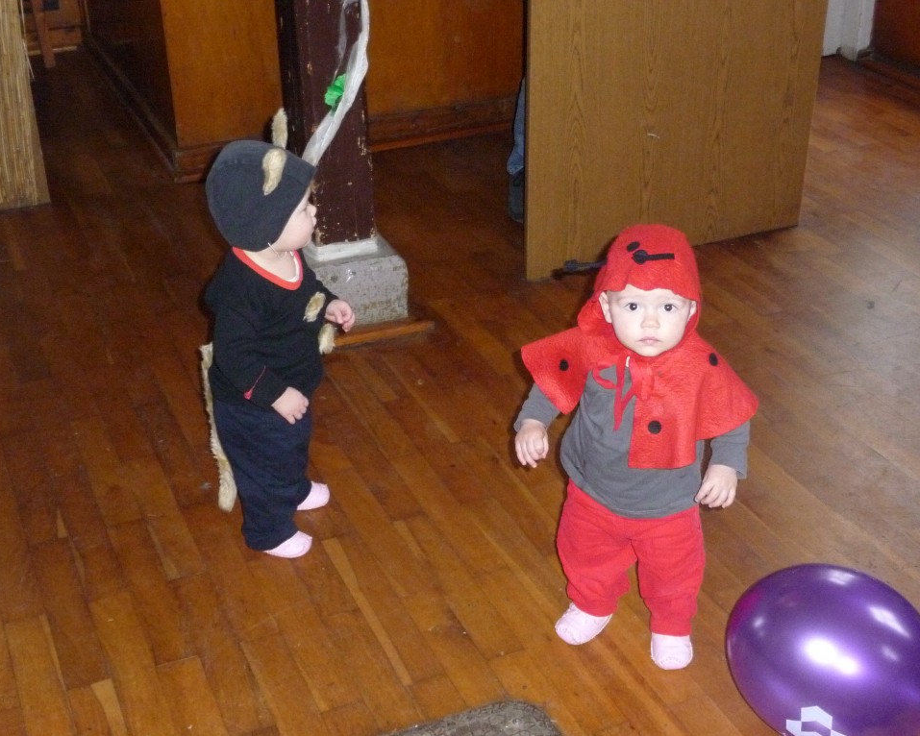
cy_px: 368
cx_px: 459
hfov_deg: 39.5
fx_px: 1280
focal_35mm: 47
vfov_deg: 32.1
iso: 640
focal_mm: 7.6
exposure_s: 1/30
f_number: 4.1
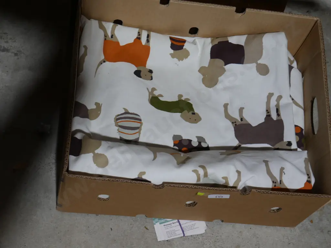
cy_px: 124
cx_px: 166
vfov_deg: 22.3
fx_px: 631
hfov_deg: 29.4
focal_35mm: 66
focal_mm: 33
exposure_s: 1/80
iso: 400
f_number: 5.4
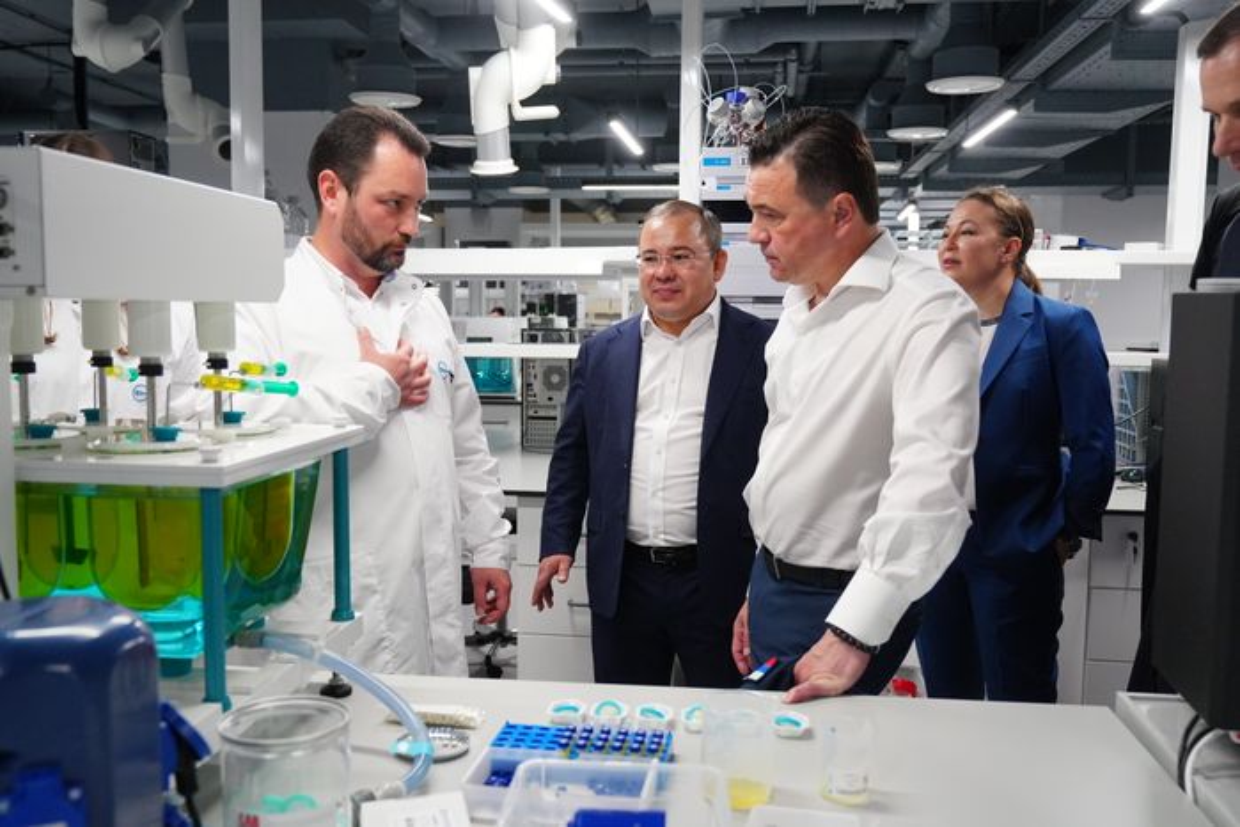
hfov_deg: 58.7
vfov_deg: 41.1
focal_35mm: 32
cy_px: 414
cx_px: 620
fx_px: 1102
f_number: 4.5
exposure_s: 1/640
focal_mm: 32
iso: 4000
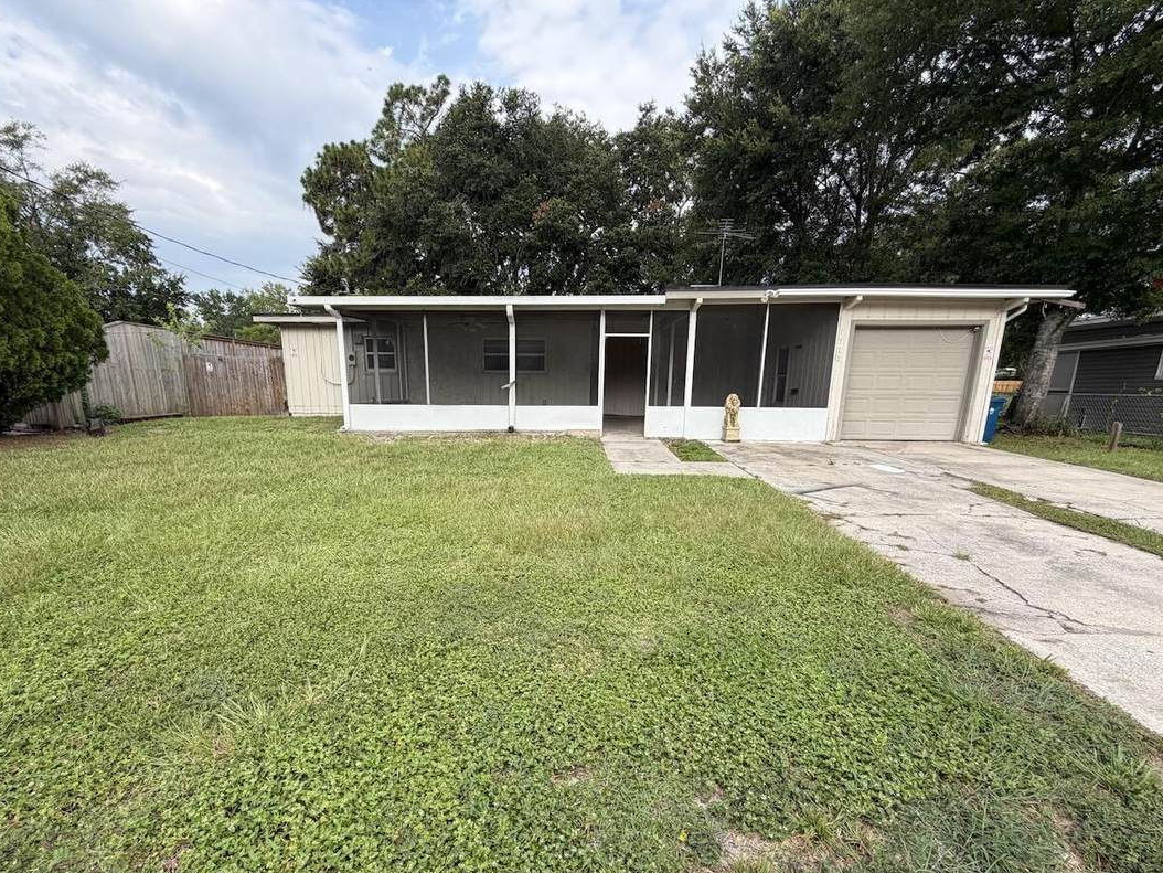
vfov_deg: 73.9
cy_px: 528
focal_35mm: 17
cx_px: 553
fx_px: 571
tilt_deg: -13.7
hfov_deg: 90.9
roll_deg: +0.8
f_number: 2.2
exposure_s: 1/502
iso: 40
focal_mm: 2.22
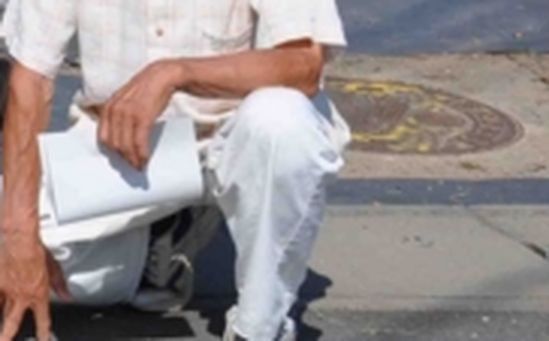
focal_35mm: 148
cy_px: -406
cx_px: -636
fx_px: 2210
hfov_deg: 12.1
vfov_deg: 8.3
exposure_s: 1/400
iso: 200
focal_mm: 22
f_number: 10
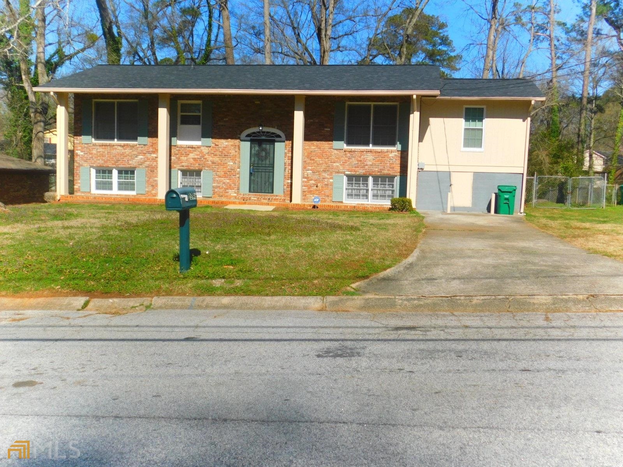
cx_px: 312
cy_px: 234
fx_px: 648
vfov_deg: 39.7
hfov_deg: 51.4
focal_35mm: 36
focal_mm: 6.3
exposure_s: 1/500
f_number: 7
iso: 125
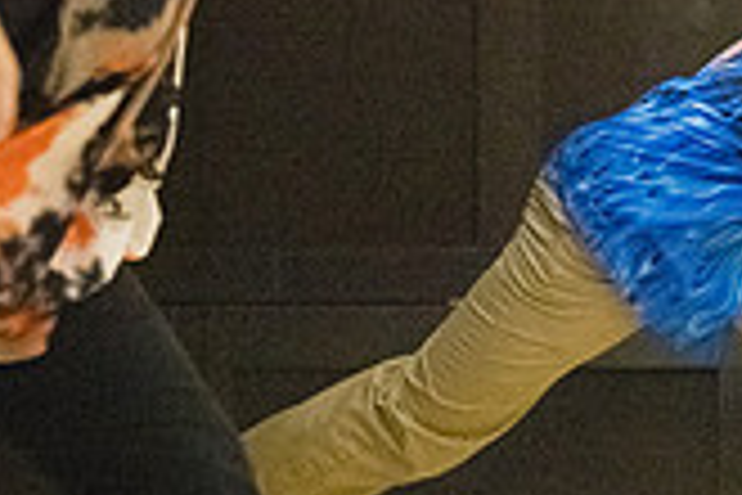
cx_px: 989
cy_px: 214
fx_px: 11232
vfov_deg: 2.5
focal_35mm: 545
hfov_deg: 3.8
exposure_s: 1/1000
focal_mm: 155
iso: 10000
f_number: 4.5
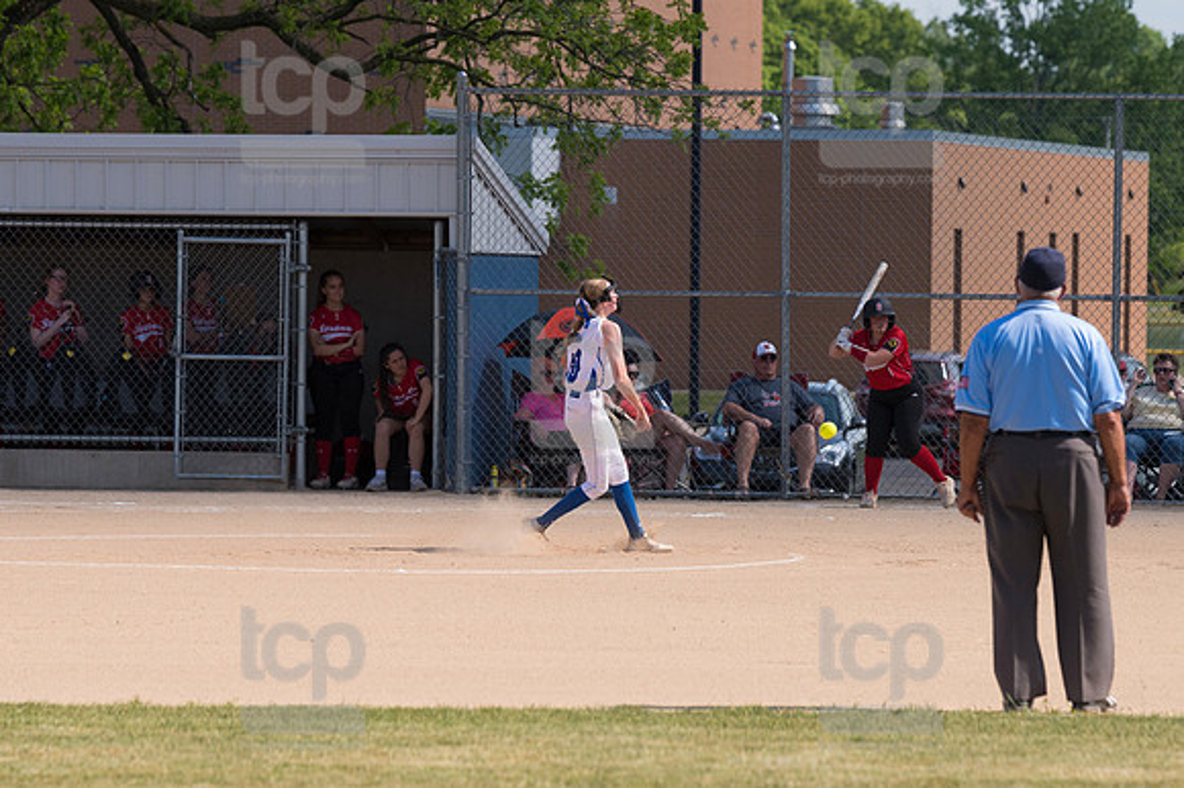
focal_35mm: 300
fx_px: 9861
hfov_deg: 6.9
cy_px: 394
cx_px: 592
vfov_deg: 4.6
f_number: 5.6
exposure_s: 1/1600
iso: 320
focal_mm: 200
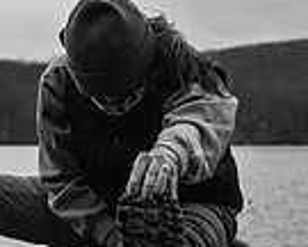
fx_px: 948
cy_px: 134
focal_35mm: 104
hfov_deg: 18.4
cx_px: 221
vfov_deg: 14.8
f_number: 2.8
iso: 500
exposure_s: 1/320
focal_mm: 24
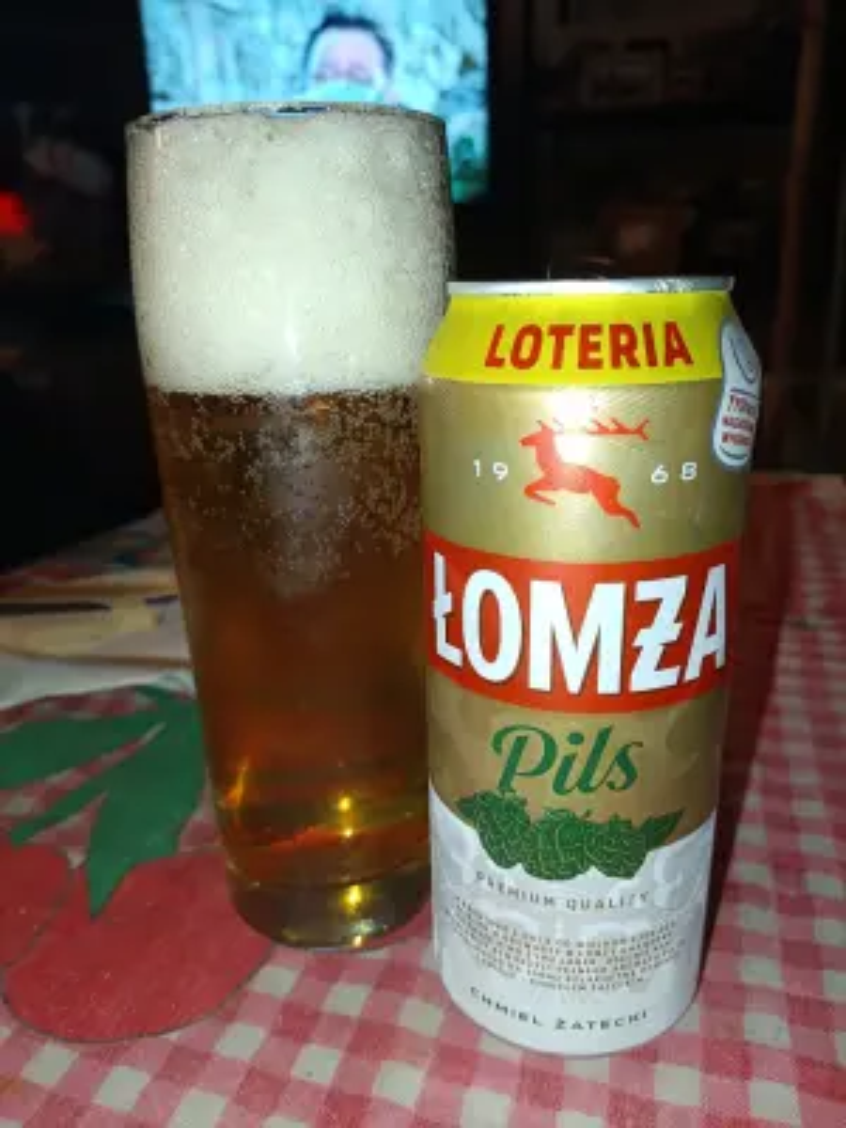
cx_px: 423
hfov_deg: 54.9
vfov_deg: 69.4
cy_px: 564
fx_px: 815
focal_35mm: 25
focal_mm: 4.71
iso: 500
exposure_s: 1/25
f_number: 1.7
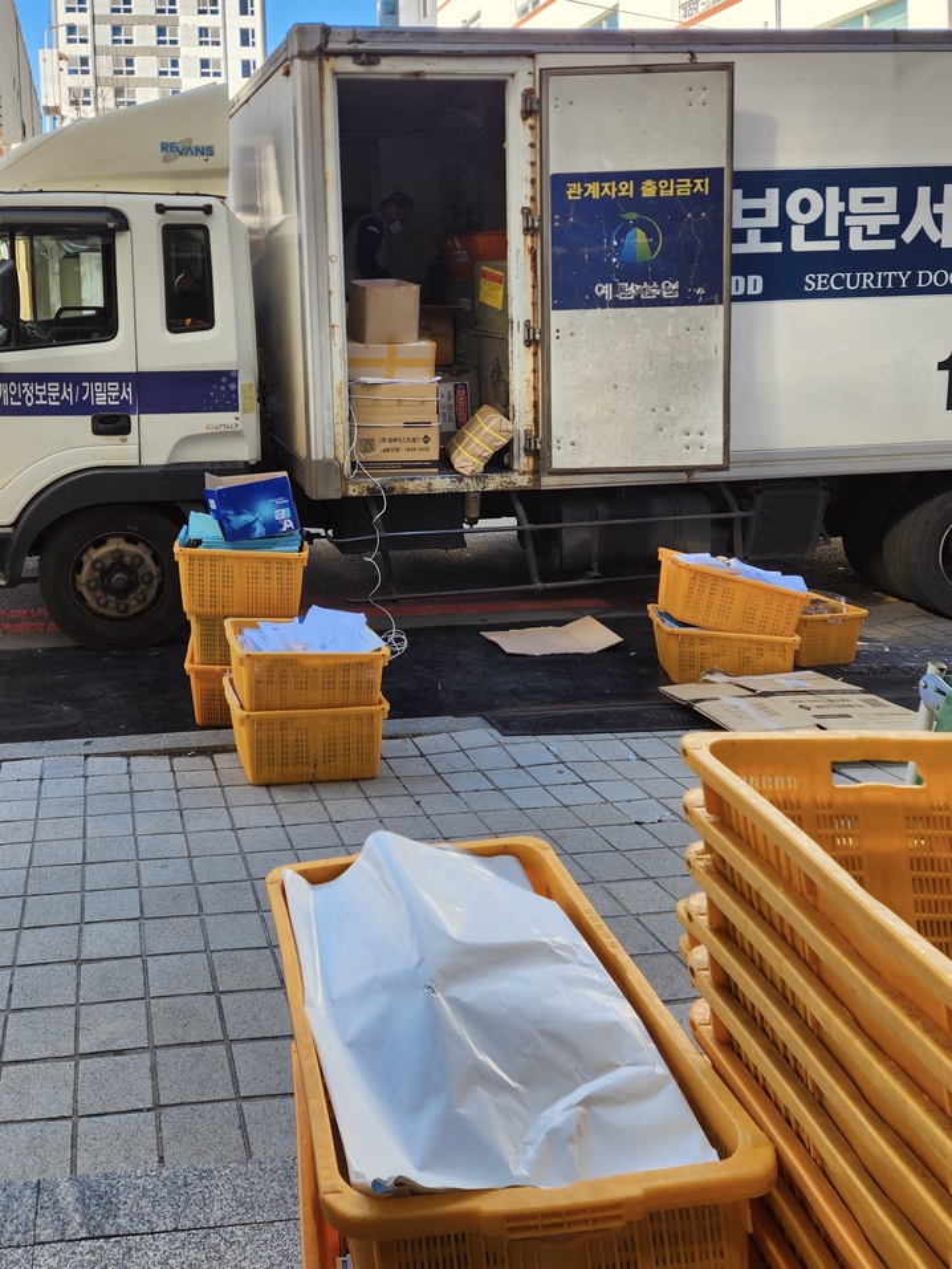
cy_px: 634
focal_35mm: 23
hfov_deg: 58.9
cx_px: 476
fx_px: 843
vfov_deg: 73.9
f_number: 1.8
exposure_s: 1/237
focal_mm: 5.4
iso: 20
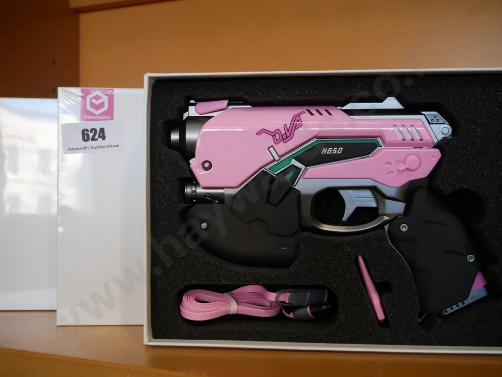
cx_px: 251
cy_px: 188
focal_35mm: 44
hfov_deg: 42.9
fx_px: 638
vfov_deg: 32.9
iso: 400
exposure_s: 1/60
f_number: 4.2
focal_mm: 22
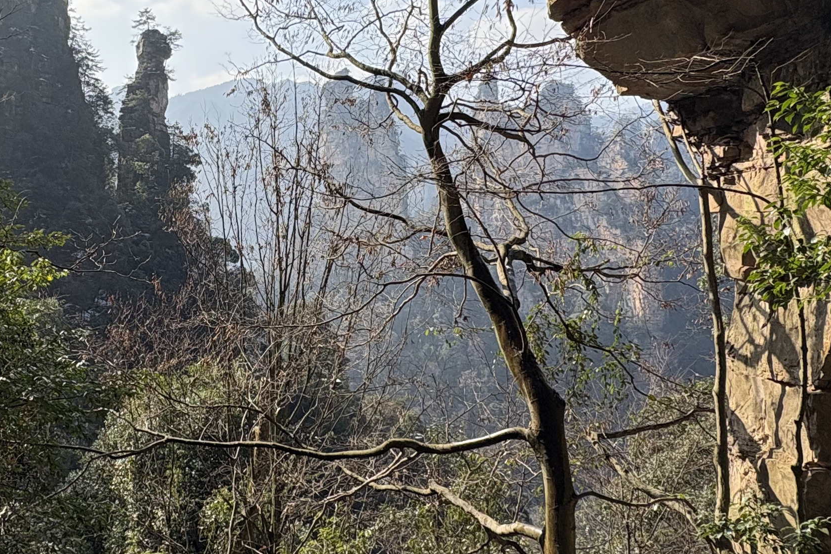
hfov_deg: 52.4
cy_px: 232
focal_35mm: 35
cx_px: 222
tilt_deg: +0.7
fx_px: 808
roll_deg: -0.5
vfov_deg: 37.7
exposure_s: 1/1346
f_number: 2.2
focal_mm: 2.22
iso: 64
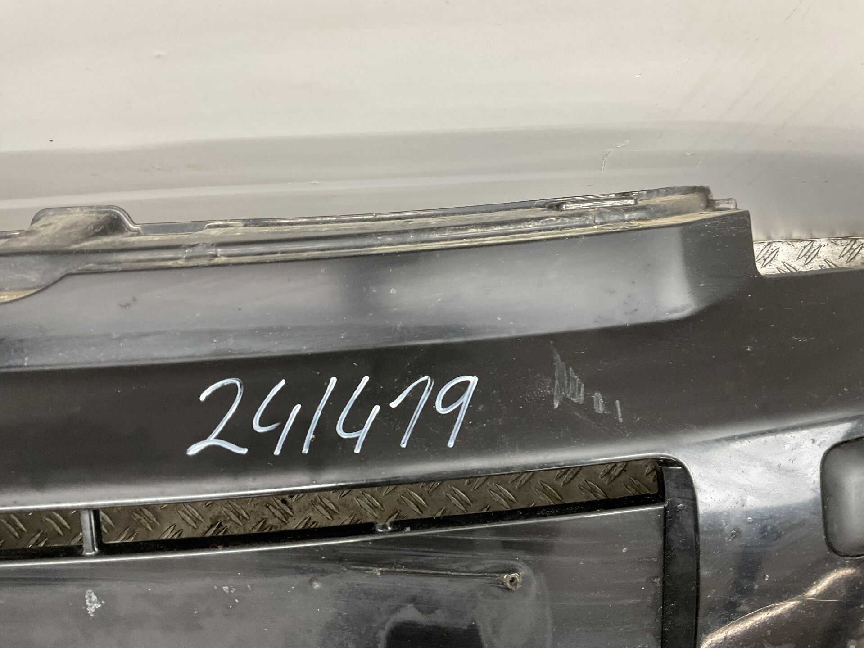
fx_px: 724
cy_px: 324
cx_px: 432
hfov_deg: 61.7
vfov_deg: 48.2
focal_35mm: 29
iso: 100
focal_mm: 3
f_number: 1.8
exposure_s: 1/50
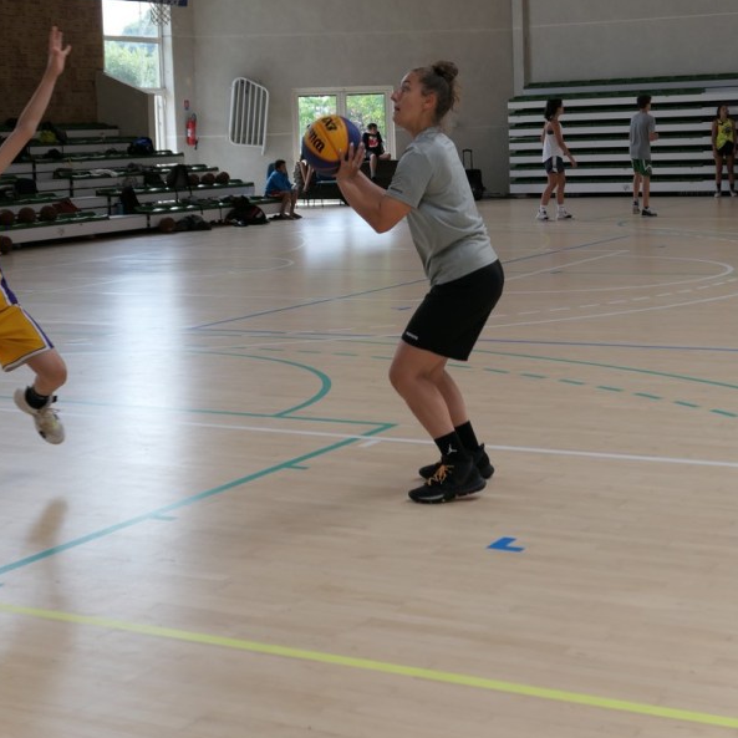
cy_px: 246
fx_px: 1640
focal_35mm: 68
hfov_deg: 25.4
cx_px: 366
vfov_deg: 25.2
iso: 200
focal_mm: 19.2
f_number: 2.8
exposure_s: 1/250
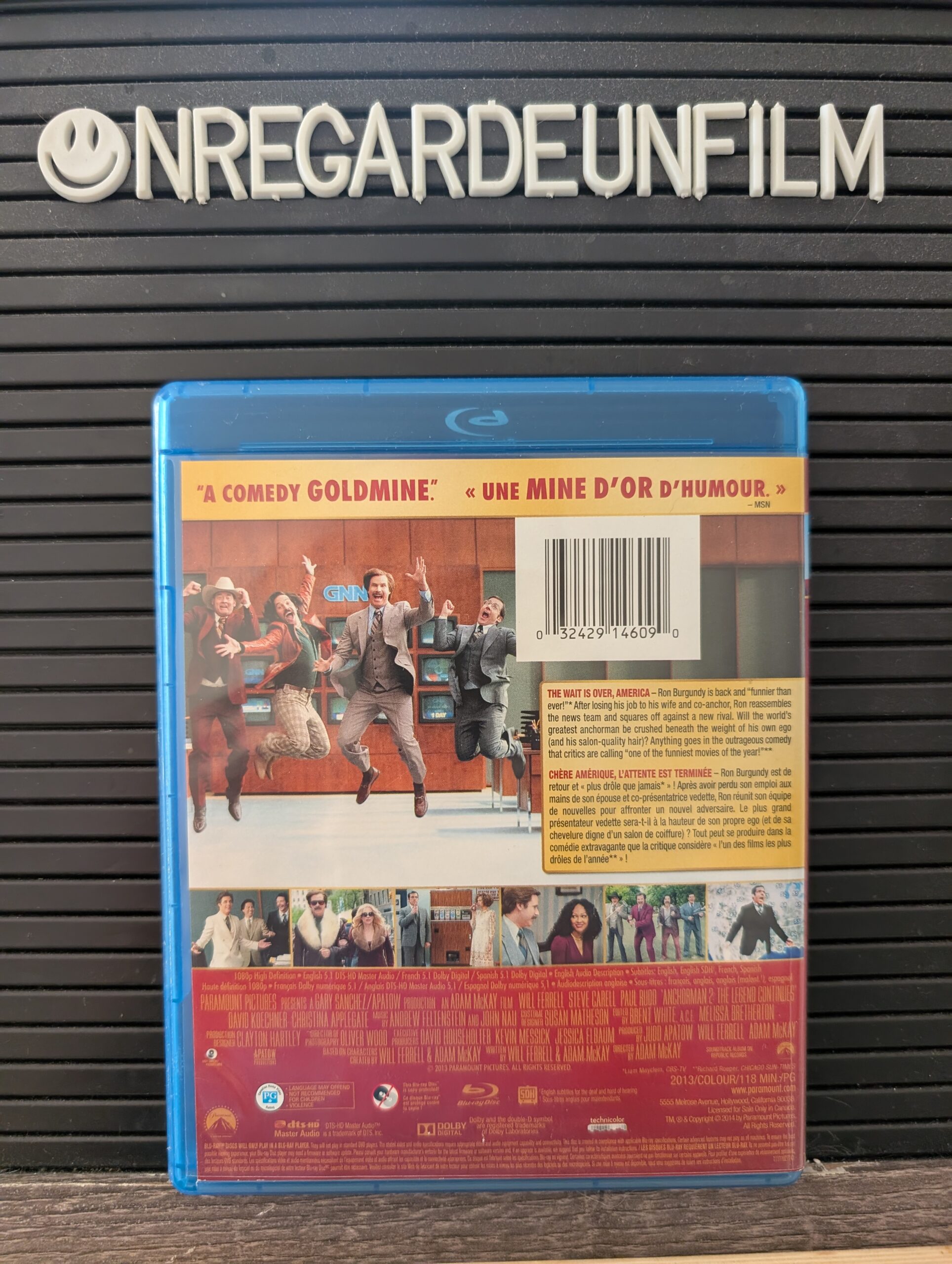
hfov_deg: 56.9
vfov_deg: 71.5
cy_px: 632
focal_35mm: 24
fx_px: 878
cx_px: 476
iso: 666
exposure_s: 1/109
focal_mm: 6.9
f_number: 1.68
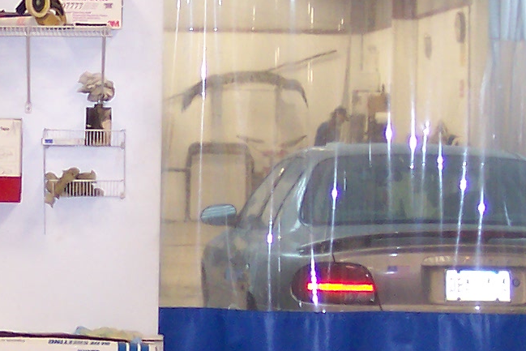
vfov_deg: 8.7
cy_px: 220
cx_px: 17
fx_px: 2294
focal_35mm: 157
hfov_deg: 12.9
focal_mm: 8
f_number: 2.8
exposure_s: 1/60
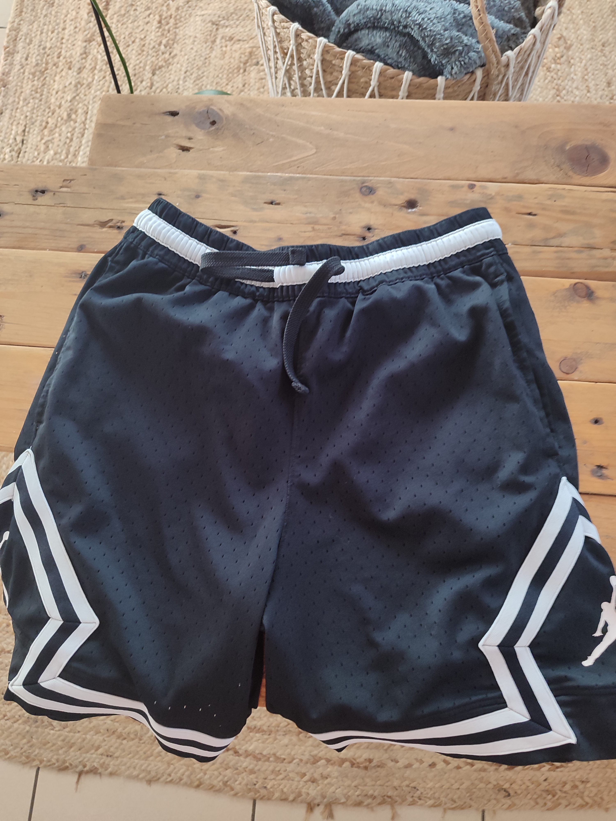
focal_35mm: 25
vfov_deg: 69.4
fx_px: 593
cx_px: 308
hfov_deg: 54.9
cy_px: 410
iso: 313
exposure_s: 1/20
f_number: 1.89
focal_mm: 5.95
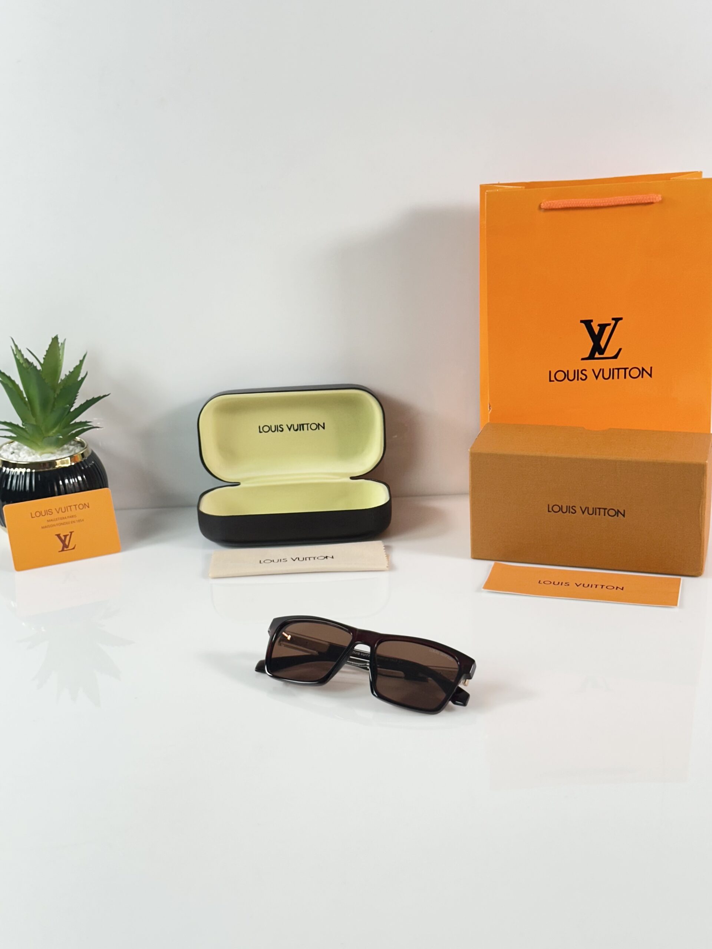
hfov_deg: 30.3
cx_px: 356
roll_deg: +2.8
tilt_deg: -19.8
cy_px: 474
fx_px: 1316
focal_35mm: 48
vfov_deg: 39.7
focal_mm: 6.86
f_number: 1.78
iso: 64
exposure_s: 1/100
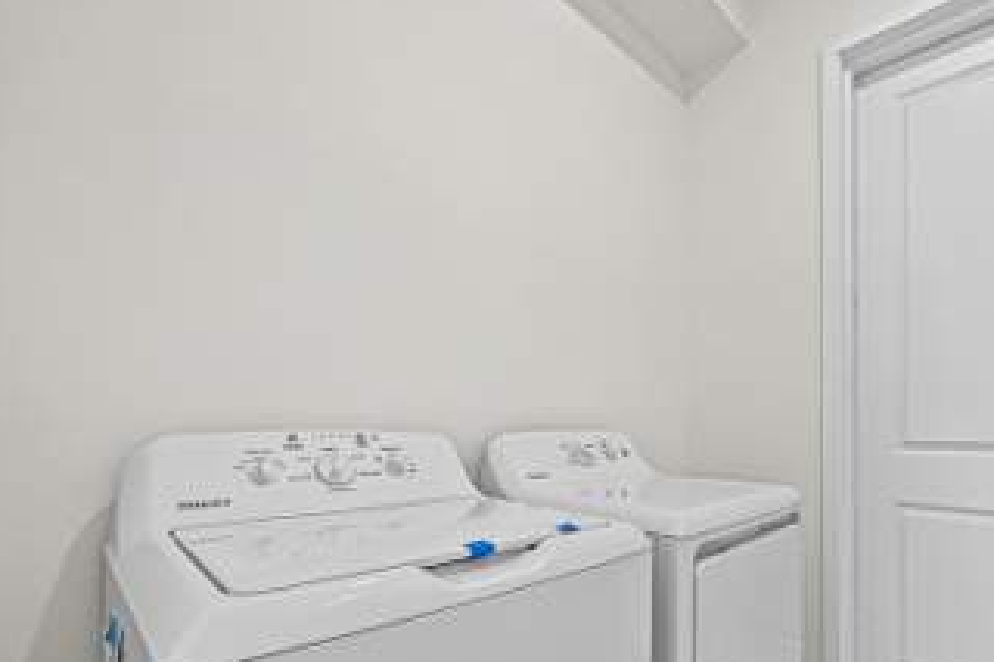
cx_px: 606
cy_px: 432
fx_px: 497
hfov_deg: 88.7
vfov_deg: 65.8
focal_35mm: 18
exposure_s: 1/2.5
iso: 200
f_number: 9
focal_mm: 12
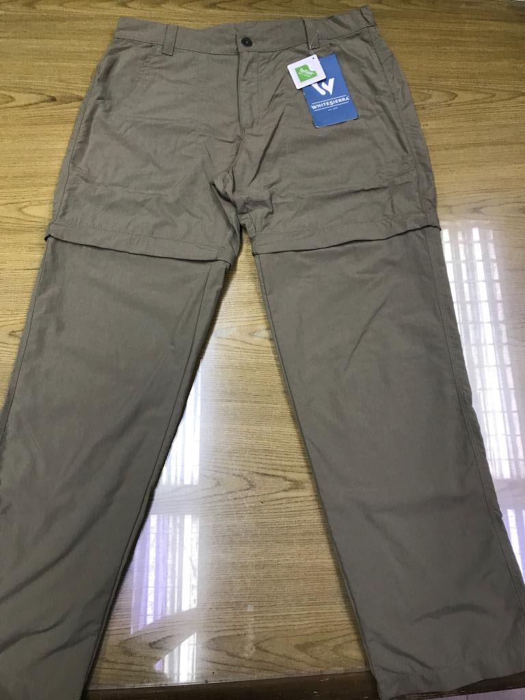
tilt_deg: -72.6
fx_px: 566
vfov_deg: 63.4
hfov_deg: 49.7
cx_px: 262
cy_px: 350
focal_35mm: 28
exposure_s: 1/33
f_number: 1.8
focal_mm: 3.99
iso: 25
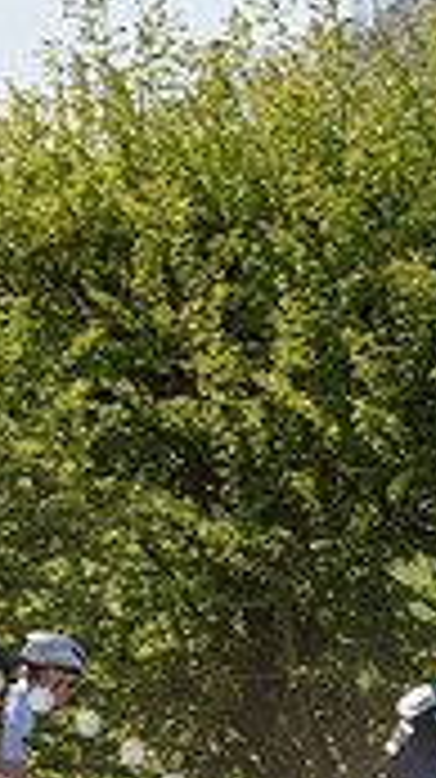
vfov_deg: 3.1
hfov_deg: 1.7
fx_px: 14484
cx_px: 584
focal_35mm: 703
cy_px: 848
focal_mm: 200
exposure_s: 1/1000
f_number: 5.6
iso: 250
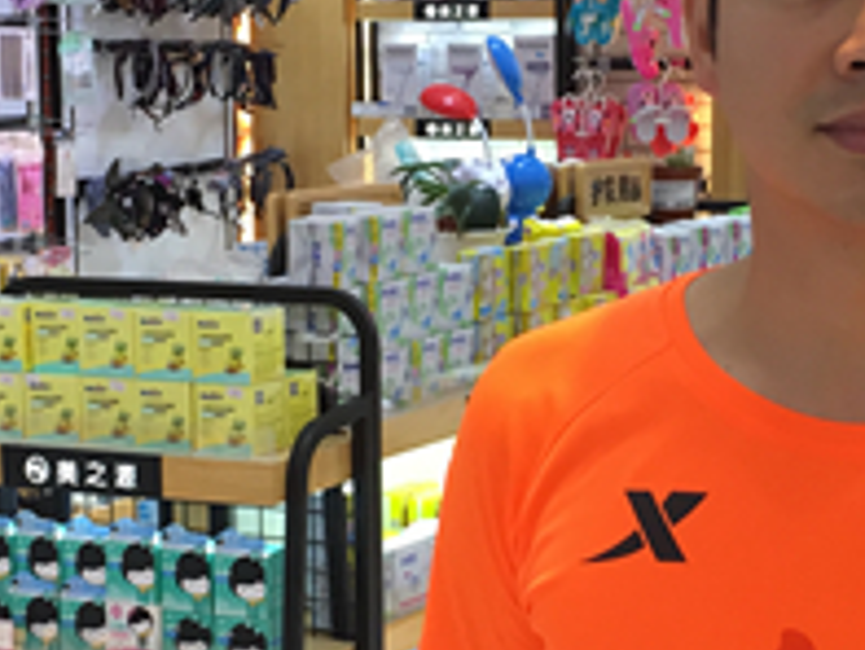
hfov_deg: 21.0
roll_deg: +0.7
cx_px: 540
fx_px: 2325
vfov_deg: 15.9
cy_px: 435
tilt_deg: -8.9
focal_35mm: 93
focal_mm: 4.15
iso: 32
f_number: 2.2
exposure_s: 1/33
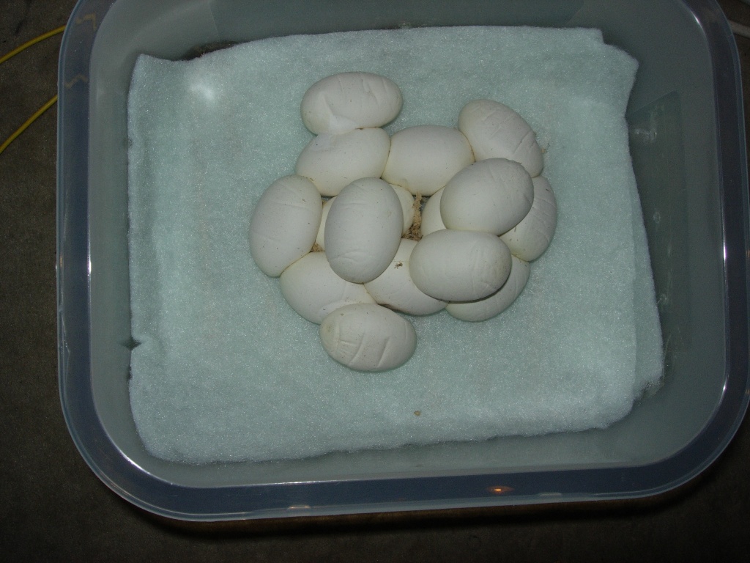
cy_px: 282
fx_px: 823
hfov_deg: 49.0
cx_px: 375
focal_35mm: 38
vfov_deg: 37.7
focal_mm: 7.8
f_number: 4.8
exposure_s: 1/64
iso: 64
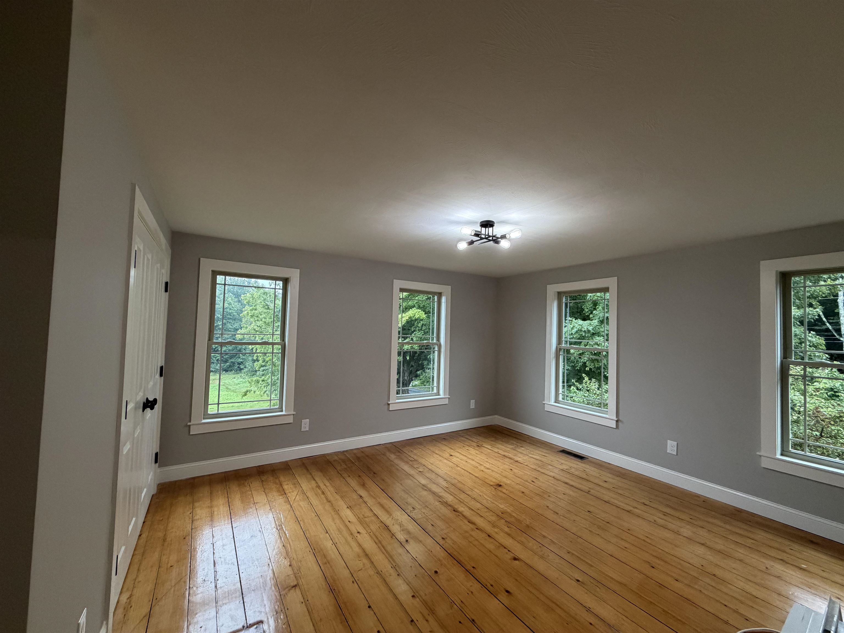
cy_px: 316
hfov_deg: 102.1
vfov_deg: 85.7
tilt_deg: +2.2
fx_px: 341
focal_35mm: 14
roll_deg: -1.3
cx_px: 422
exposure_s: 1/120
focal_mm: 2.22
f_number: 2.2
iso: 320
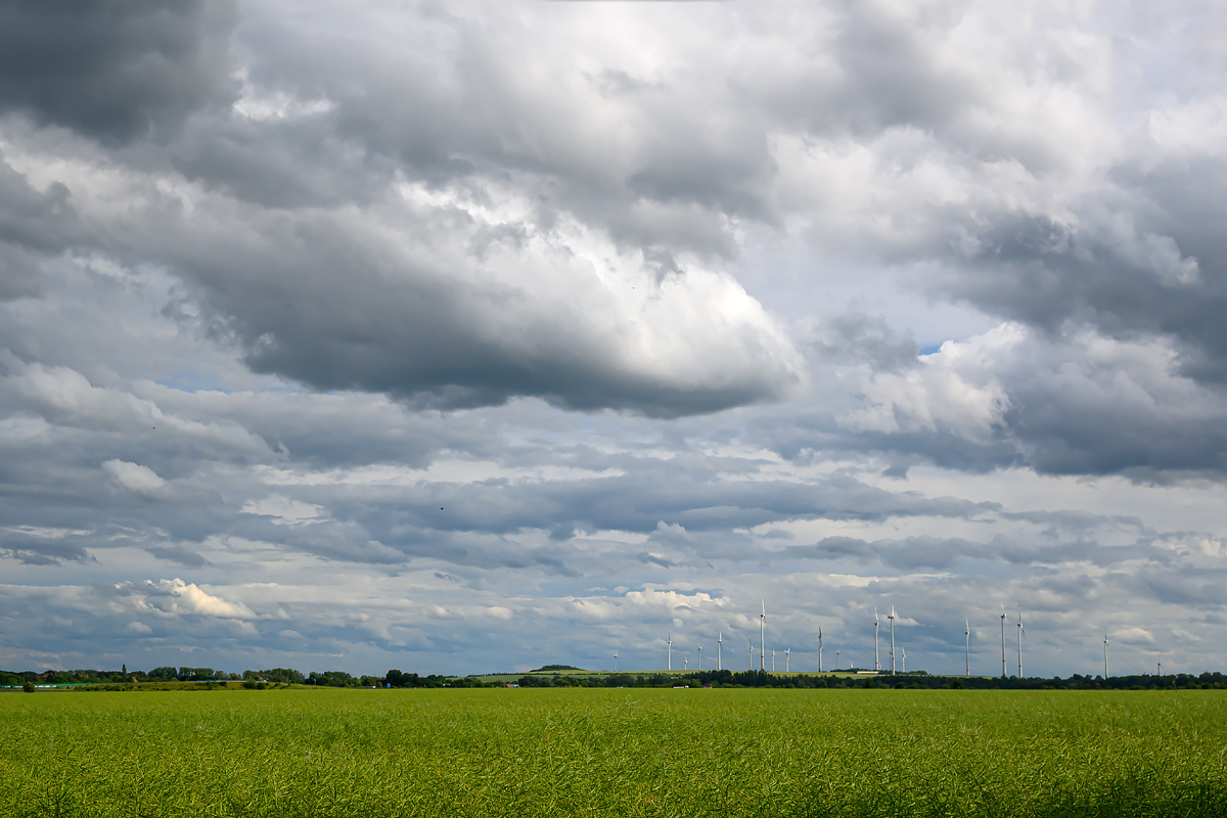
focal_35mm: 45
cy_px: 409
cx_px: 614
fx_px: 1534
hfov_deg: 43.6
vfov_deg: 29.9
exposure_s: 1/2000
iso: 200
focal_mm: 30
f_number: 9
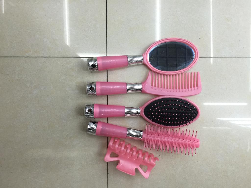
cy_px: 94
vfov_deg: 48.2
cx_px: 126
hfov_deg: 61.7
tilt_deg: -88.9
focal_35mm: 29
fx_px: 210
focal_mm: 4.15
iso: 40
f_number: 2.2
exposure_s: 1/33
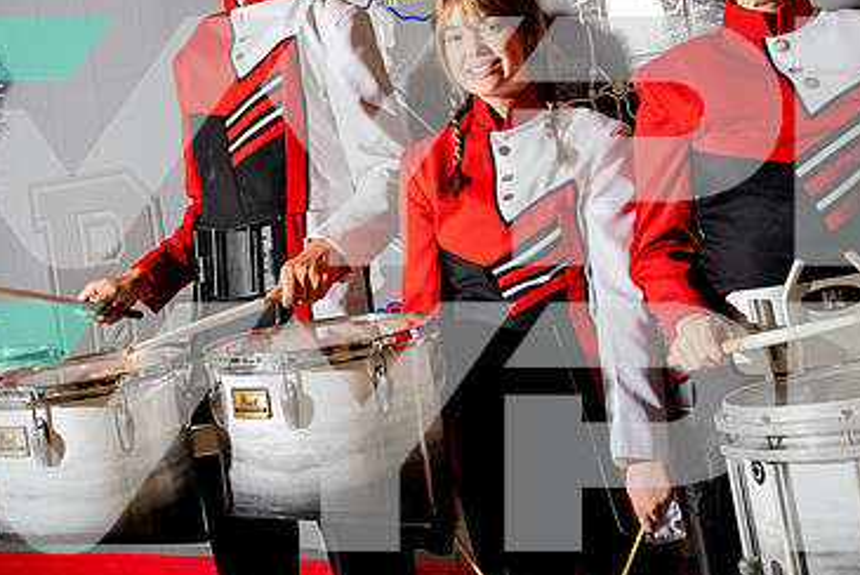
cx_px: 467
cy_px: 143
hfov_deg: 36.8
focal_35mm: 54
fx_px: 1291
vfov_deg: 24.8
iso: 2000
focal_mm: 34
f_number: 5.6
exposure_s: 1/250
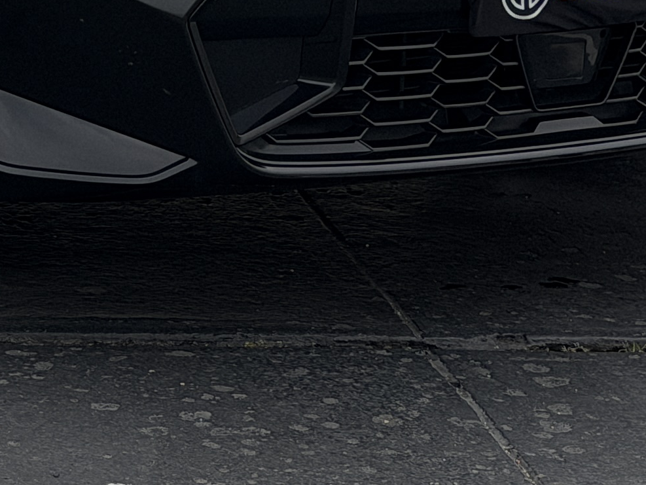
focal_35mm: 196
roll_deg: -1.8
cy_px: -484
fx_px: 3659
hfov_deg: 10.0
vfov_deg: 7.3
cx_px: 48
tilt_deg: -2.9
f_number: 1.78
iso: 64
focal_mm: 6.76
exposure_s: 1/3704
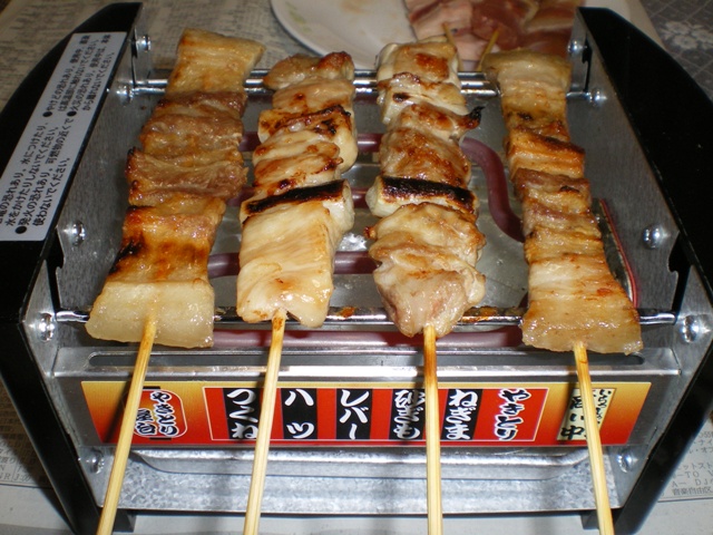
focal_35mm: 38
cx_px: 356
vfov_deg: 37.7
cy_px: 268
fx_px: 783
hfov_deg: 49.0
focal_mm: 6.3
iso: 200
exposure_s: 1/50
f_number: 4.6
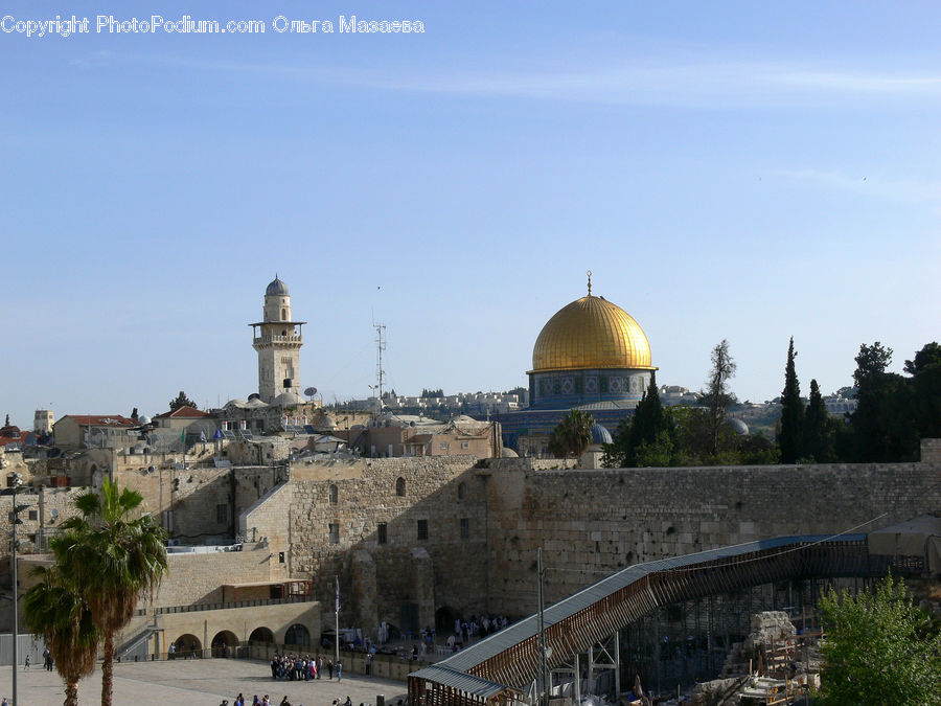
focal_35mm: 61
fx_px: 1658
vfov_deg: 24.0
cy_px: 353
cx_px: 470
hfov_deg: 31.7
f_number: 6.3
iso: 80
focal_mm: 12.9
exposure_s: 1/500
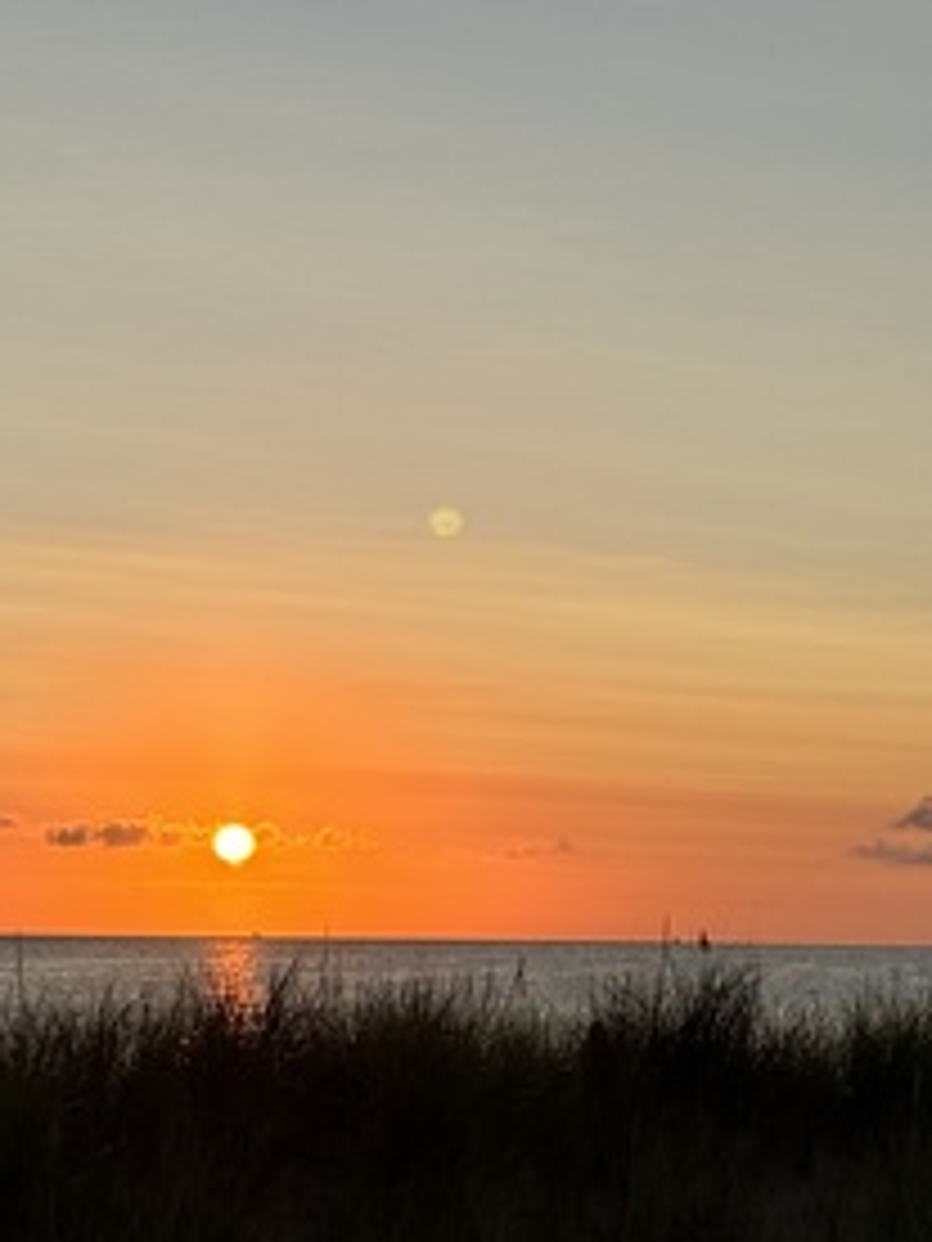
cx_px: 320
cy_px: 666
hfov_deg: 15.1
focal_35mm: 98
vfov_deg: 20.0
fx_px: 3518
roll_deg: -1.3
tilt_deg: +4.1
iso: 32
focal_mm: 5.96
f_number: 1.6
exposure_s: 1/1876
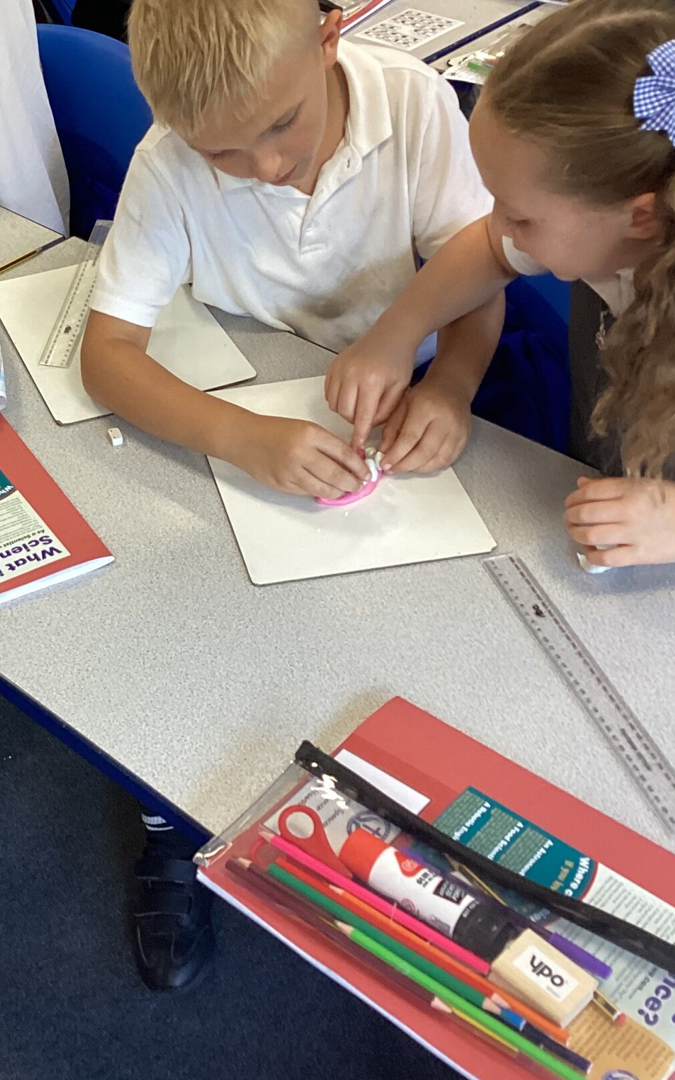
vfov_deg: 38.9
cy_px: 512
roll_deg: +5.4
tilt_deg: -38.2
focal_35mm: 52
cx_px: 59
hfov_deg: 24.1
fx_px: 1531
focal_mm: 3.3
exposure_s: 1/60
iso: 125
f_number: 2.4
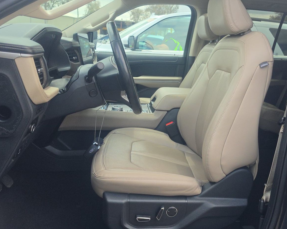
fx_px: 263
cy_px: 85
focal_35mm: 31
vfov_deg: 46.7
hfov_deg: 56.6
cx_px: 176
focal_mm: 6.5
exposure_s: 1/2715
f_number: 1.4
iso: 63
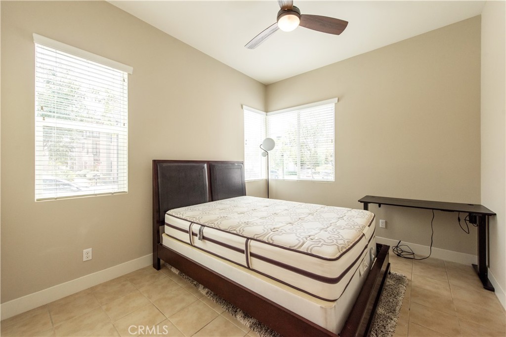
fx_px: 197
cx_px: 253
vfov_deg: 81.2
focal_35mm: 14
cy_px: 168
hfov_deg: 104.2
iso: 400
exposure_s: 1/200
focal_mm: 14
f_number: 7.1
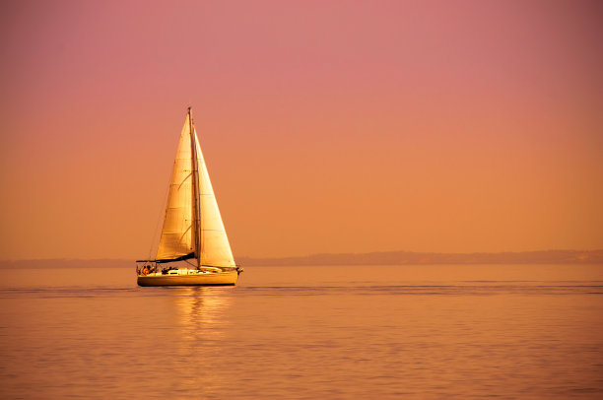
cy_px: 200
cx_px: 302
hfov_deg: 4.6
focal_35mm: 450
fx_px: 7526
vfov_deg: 3.0
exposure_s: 1/1000
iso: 200
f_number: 8
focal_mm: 300
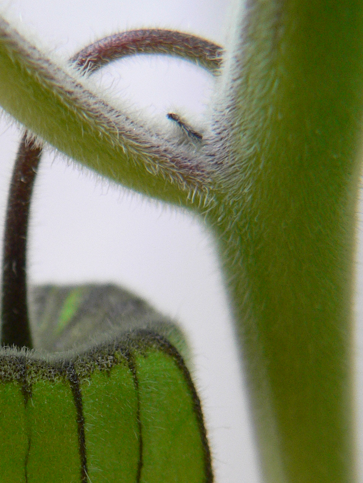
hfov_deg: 20.5
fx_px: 992
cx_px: 75
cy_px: 378
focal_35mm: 71
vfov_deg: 26.9
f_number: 2.8
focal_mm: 6
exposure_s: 1/60
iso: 200
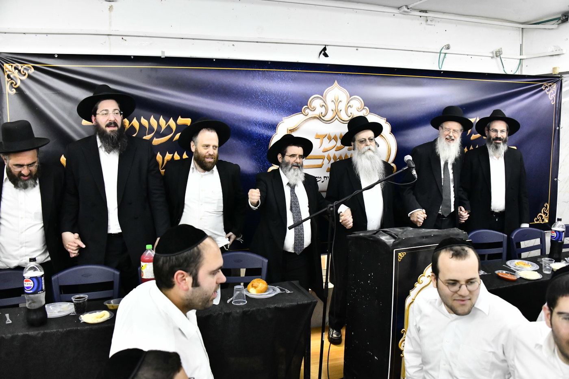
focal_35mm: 28
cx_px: 284
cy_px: 190
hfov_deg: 65.5
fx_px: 442
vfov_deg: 46.4
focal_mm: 28
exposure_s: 1/200
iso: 4000
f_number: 5.6
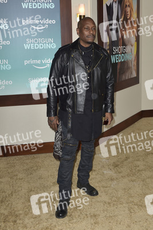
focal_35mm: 38
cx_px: 76
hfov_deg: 35.1
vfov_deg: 50.7
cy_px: 115
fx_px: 242
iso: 400
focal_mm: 38
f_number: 6.3
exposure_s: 1/250
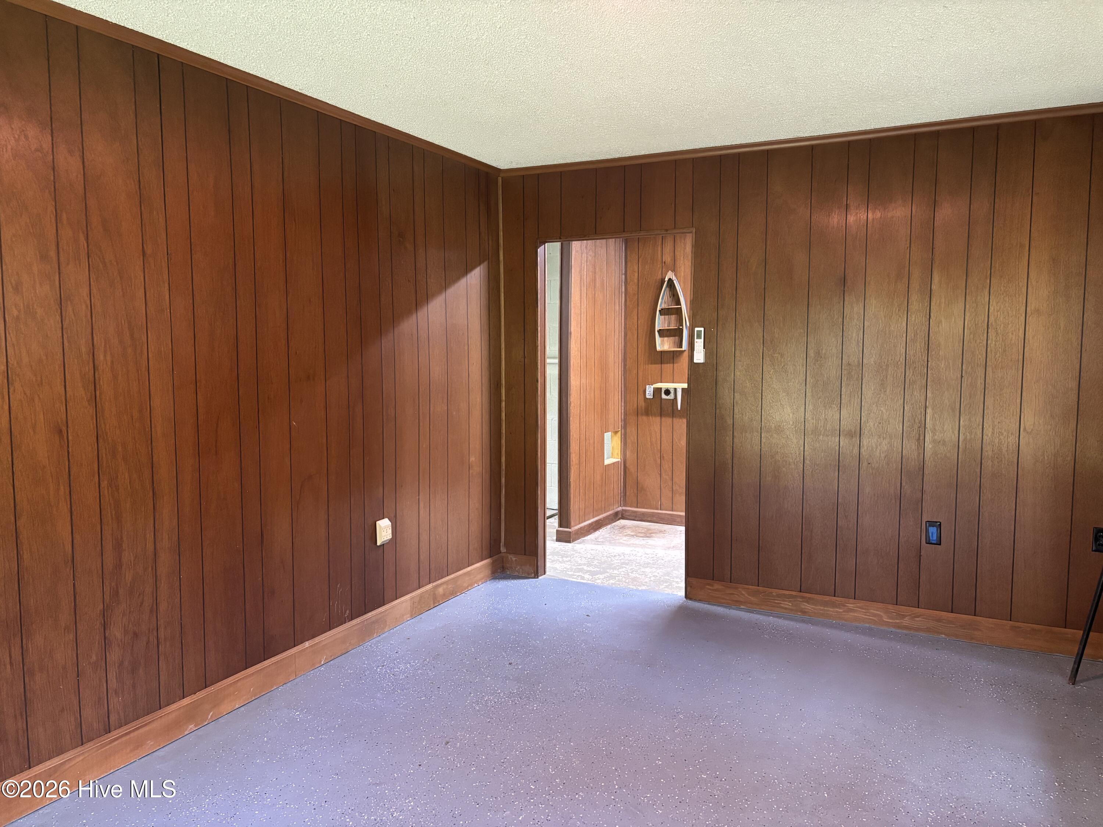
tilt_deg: -4.4
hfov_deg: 67.3
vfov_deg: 53.1
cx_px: 552
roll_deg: -0.4
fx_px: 828
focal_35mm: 26
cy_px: 414
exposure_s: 1/40
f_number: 1.6
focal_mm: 5.96
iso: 500
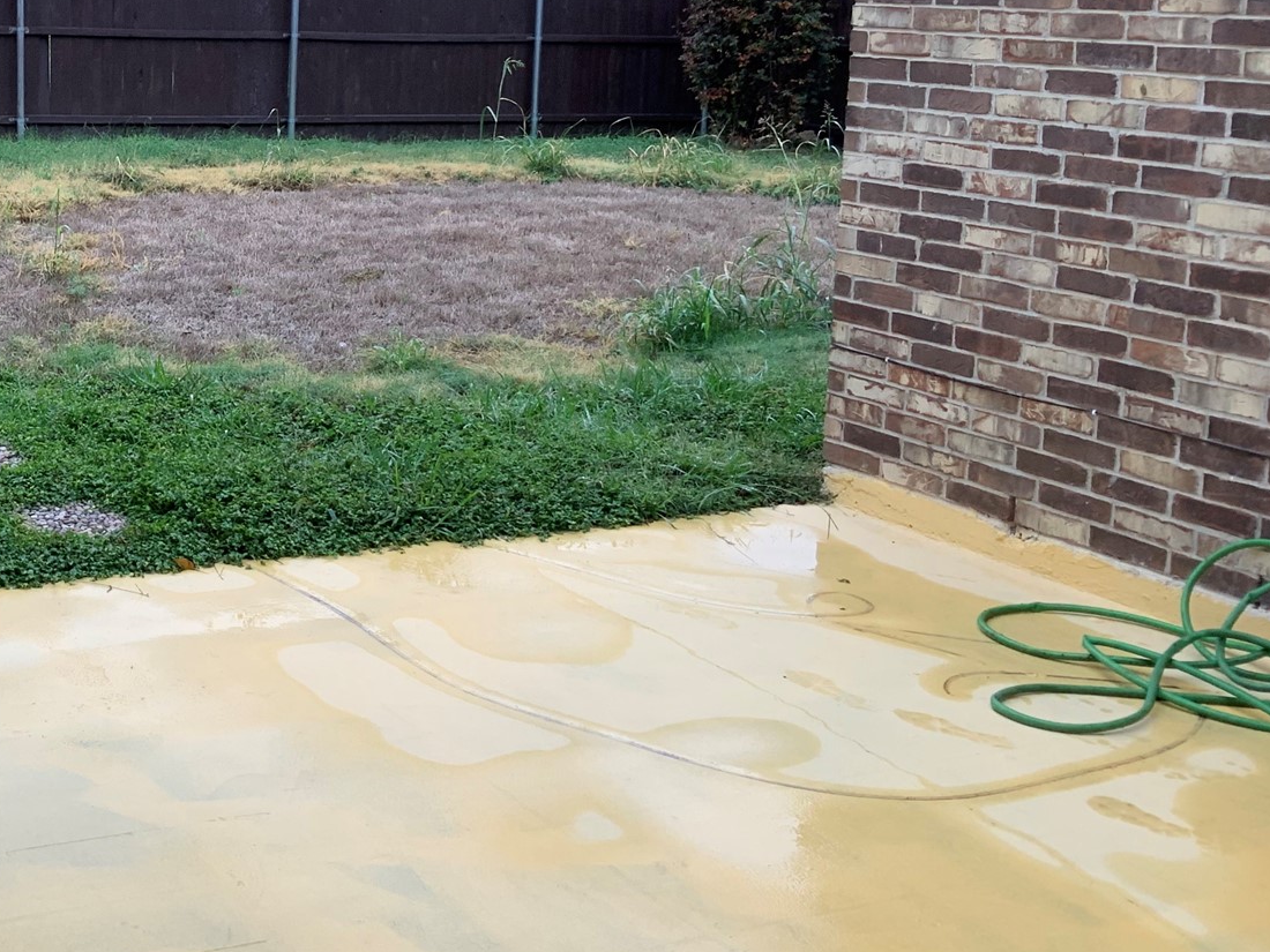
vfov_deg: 26.7
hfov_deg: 33.7
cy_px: 261
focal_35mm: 54
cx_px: 130
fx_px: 1981
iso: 32
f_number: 1.8
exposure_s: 1/120
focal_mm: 3
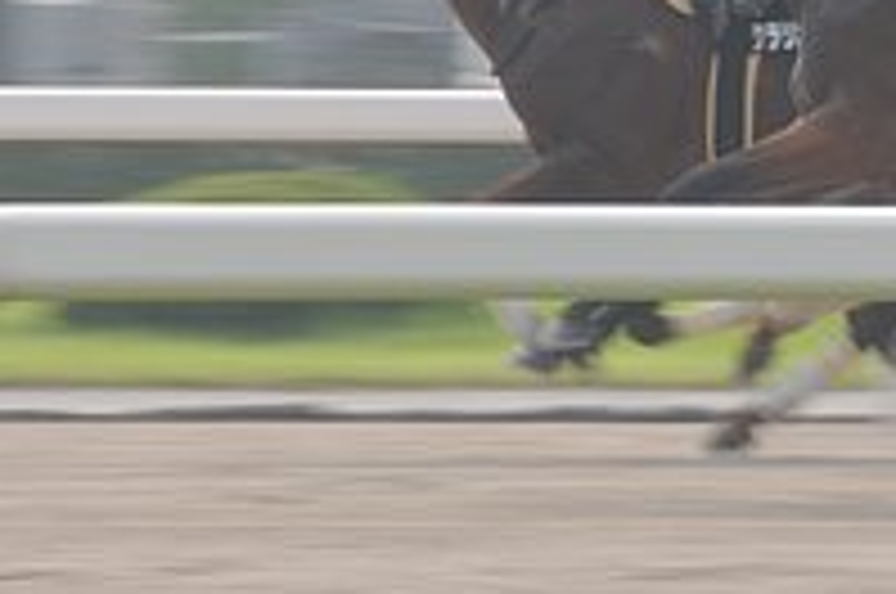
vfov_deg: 1.8
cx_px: 932
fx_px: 19158
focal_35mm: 771
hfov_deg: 2.7
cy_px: 0
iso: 200
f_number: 18
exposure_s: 1/125
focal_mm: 200
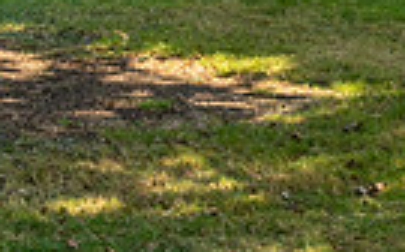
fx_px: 1521
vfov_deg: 8.9
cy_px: -278
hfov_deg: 12.9
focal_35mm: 138
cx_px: 855
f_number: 5.6
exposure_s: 1/800
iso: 250
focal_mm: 31.5
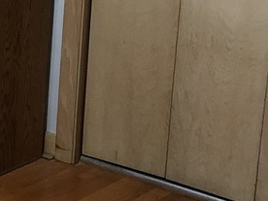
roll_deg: +0.9
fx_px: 1130
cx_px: -272
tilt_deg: -15.3
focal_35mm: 146
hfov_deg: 12.0
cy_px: 22
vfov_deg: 10.1
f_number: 1.8
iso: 100
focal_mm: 3.99
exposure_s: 1/13
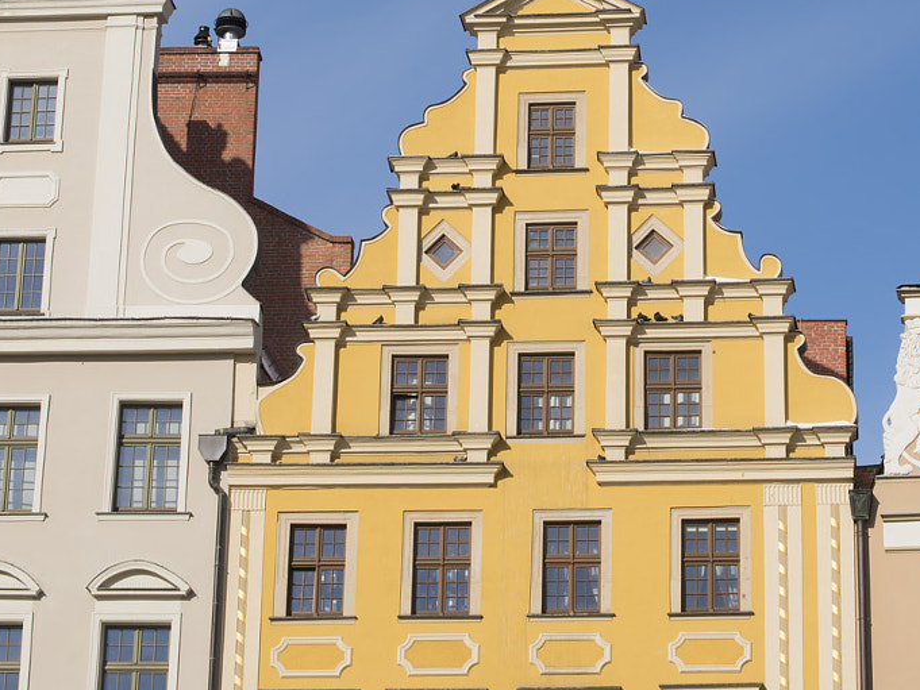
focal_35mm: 113
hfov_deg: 17.3
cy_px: 104
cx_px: 680
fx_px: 3004
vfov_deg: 13.0
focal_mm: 50
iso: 100
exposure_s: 1/100
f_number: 16
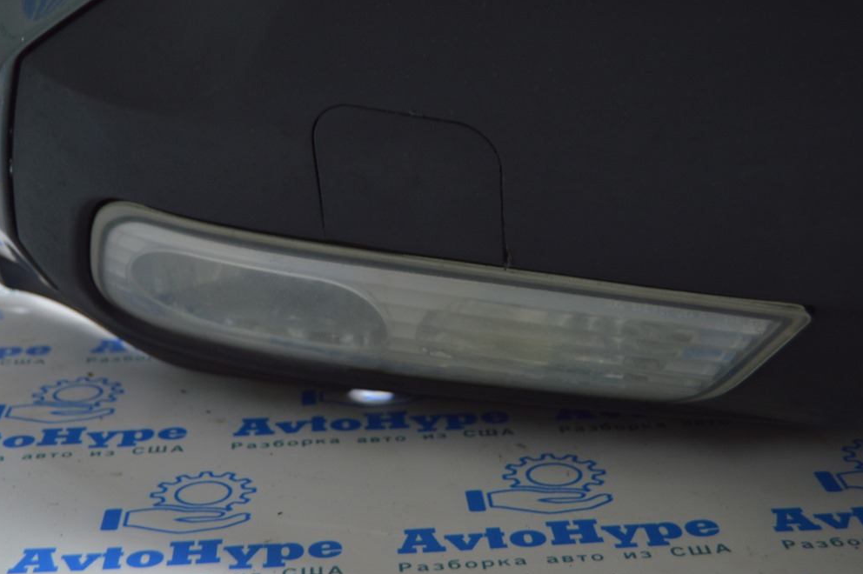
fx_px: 1557
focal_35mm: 65
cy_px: 280
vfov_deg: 20.9
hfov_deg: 31.0
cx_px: 437
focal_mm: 42
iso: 400
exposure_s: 1/20
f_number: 5.6
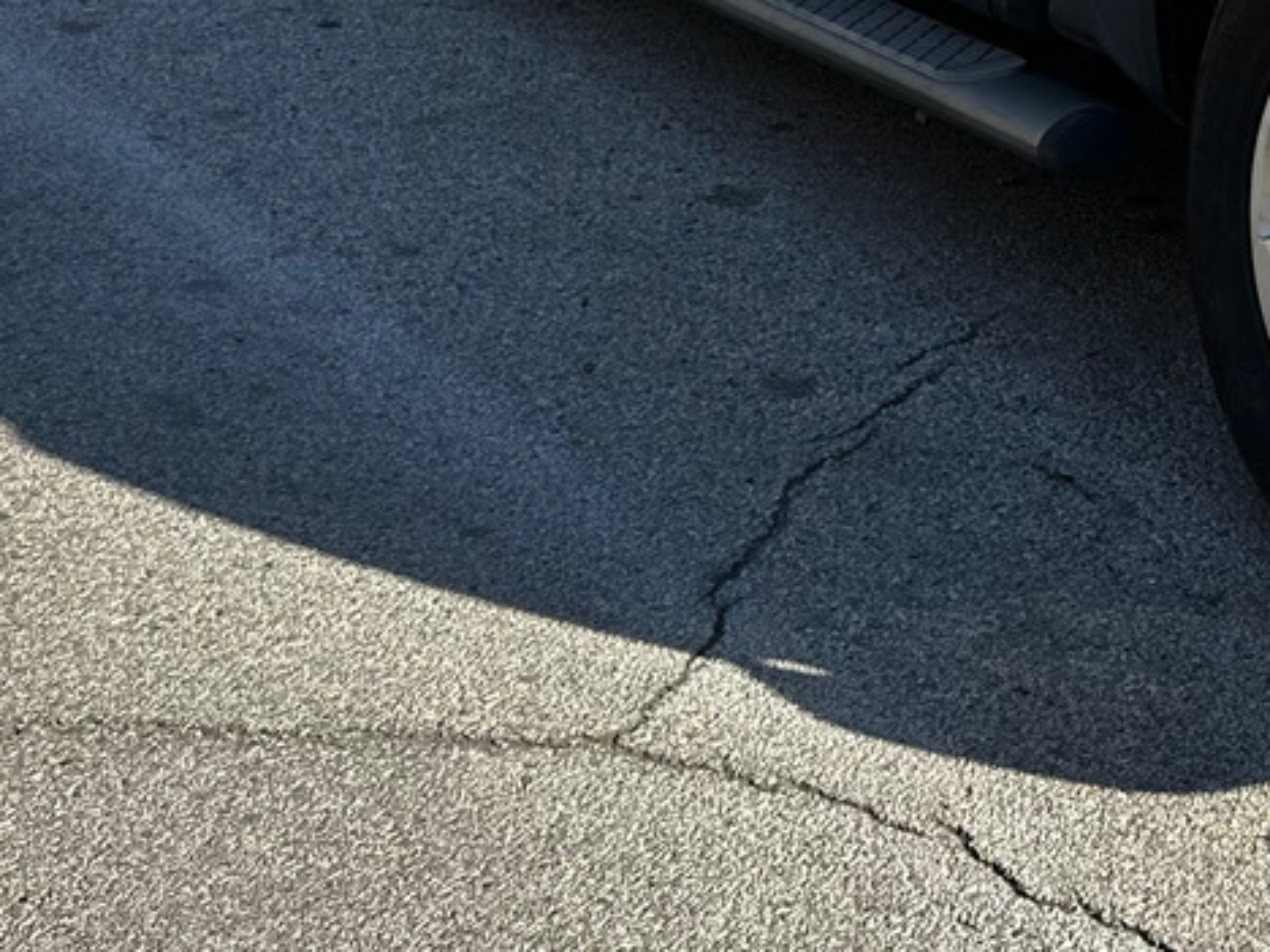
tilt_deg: -13.2
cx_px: 1783
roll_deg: -4.9
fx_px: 3008
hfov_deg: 21.0
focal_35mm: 82
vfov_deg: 17.3
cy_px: -157
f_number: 1.78
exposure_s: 1/1949
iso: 80
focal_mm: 6.86
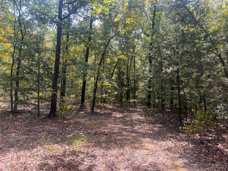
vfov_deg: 53.1
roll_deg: -1.4
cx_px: 114
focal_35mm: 26
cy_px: 86
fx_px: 171
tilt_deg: +1.9
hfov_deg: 67.3
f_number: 1.5
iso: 50
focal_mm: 5.7
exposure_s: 1/458
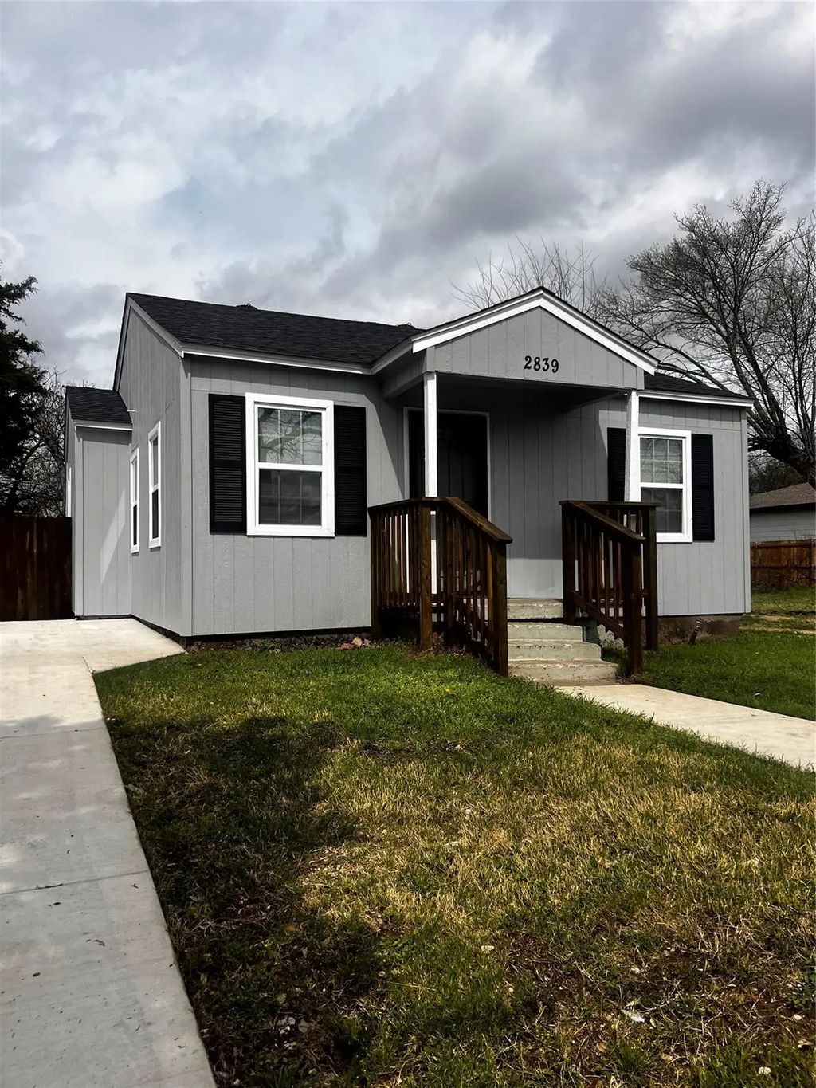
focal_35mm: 26
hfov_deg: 53.1
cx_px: 408
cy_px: 544
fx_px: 817
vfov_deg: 67.3
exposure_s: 1/8000
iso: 50
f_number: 1.5
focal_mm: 5.7
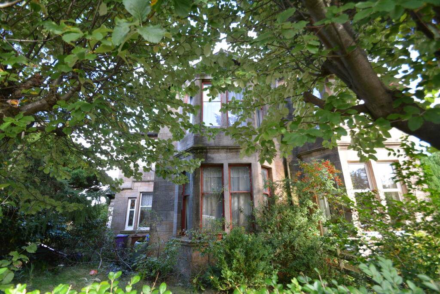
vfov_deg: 77.4
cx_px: 220
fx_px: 183
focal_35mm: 15
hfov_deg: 100.4
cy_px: 147
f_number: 5
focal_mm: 10
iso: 400
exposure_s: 1/100
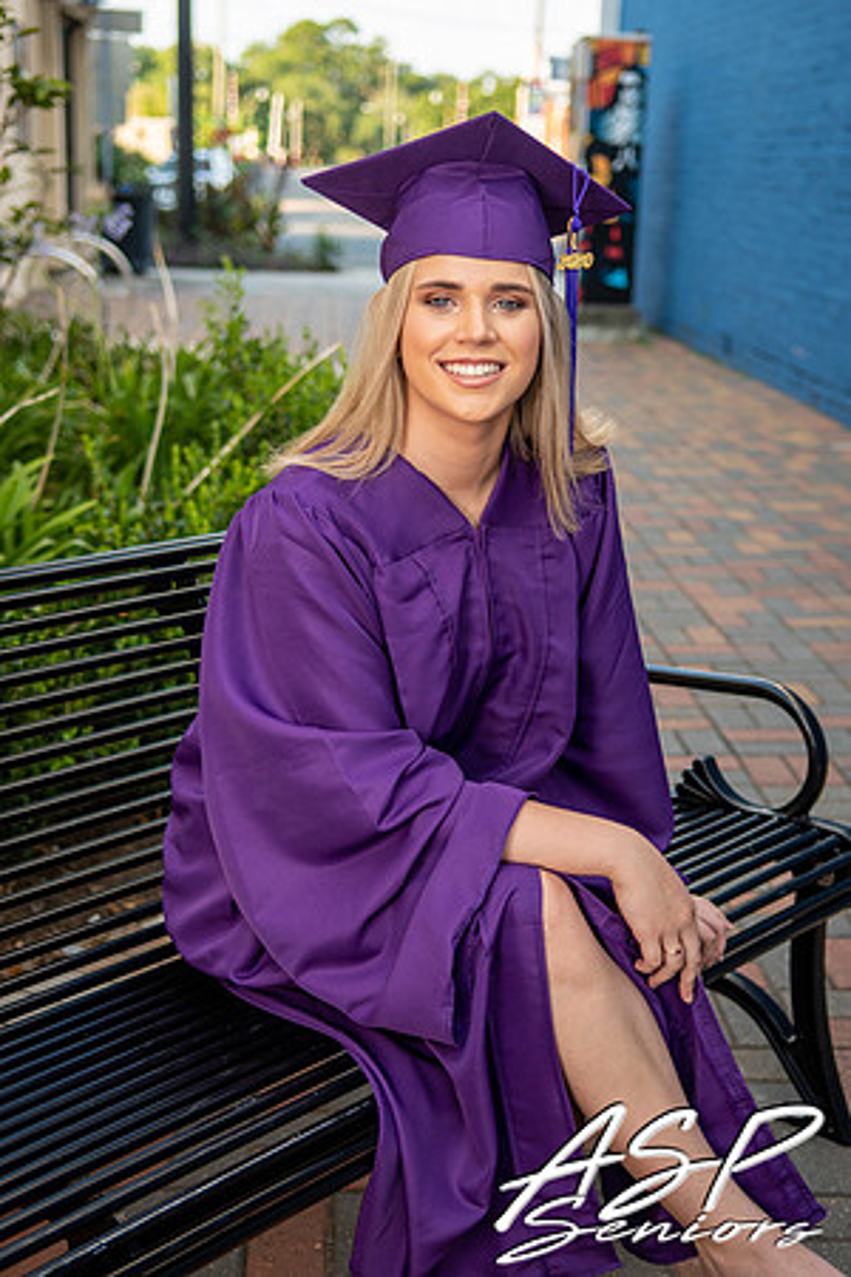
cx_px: 426
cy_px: 638
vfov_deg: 37.9
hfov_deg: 25.8
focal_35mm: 52
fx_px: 1861
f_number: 2.8
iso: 100
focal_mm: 35
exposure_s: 1/200
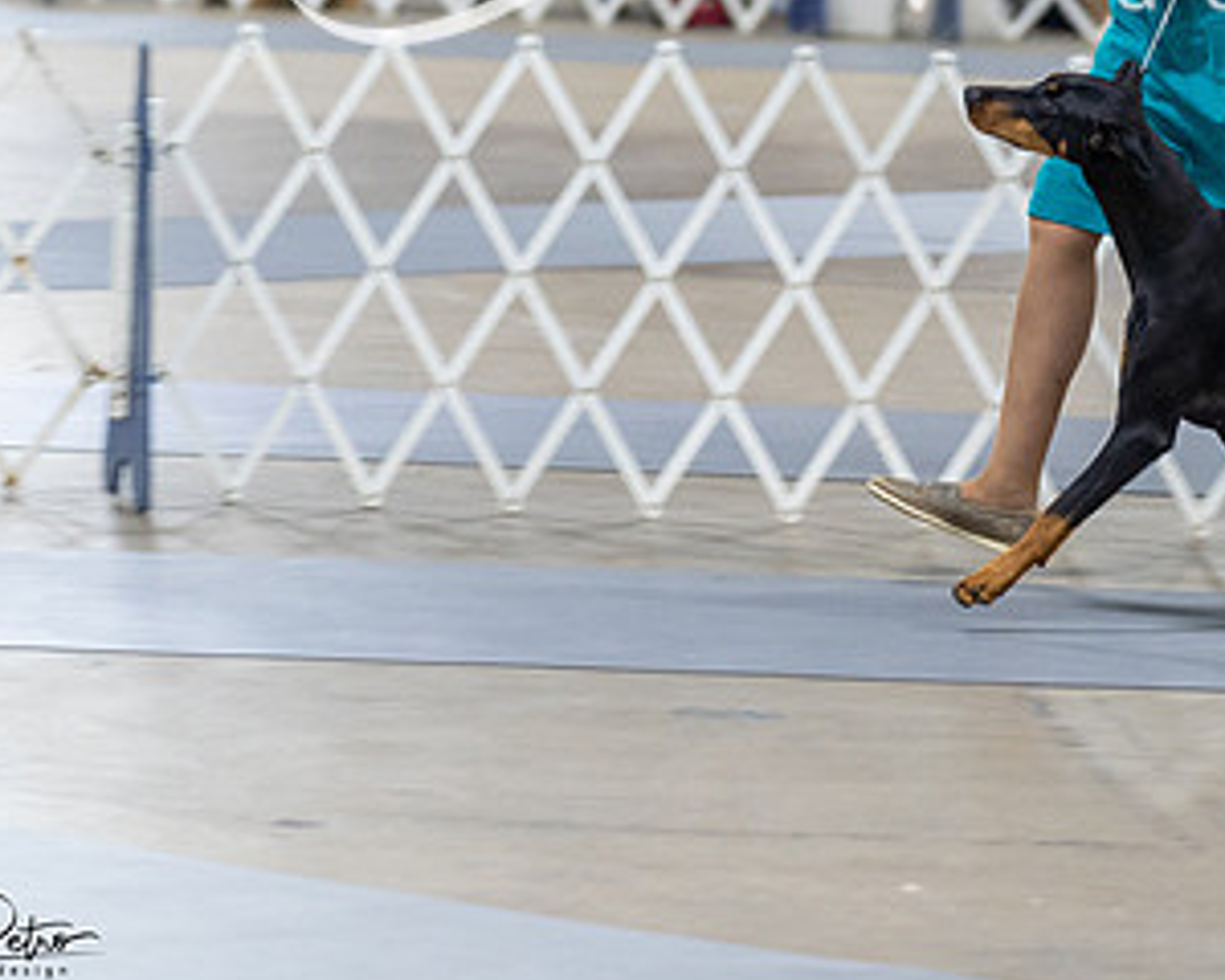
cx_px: 962
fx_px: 9571
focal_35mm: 264
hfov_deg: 7.3
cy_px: 131
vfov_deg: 5.9
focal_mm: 125
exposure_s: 1/160
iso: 2000
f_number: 2.8
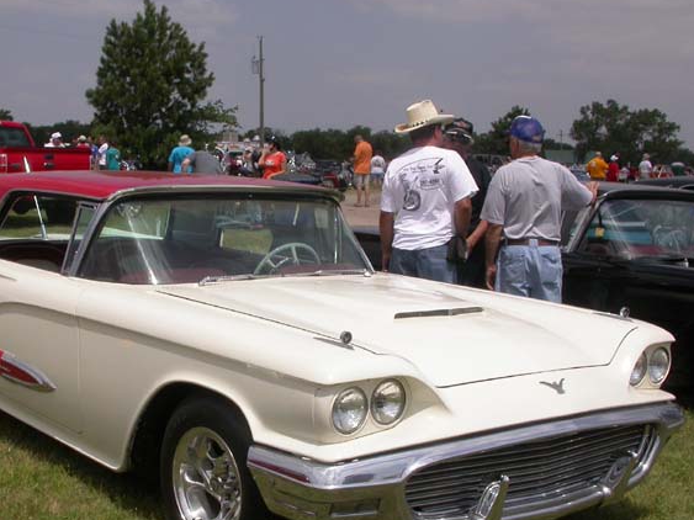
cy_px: 314
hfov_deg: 35.2
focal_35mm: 54
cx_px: 235
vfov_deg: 27.0
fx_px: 1082
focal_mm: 7.85
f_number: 7.5
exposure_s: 1/786
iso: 100
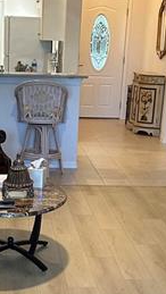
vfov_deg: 24.0
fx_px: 656
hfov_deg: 14.3
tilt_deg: -23.0
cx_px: 34
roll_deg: -1.7
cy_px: 304
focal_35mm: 84
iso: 160
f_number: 1.5
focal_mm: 5.7
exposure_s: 1/60
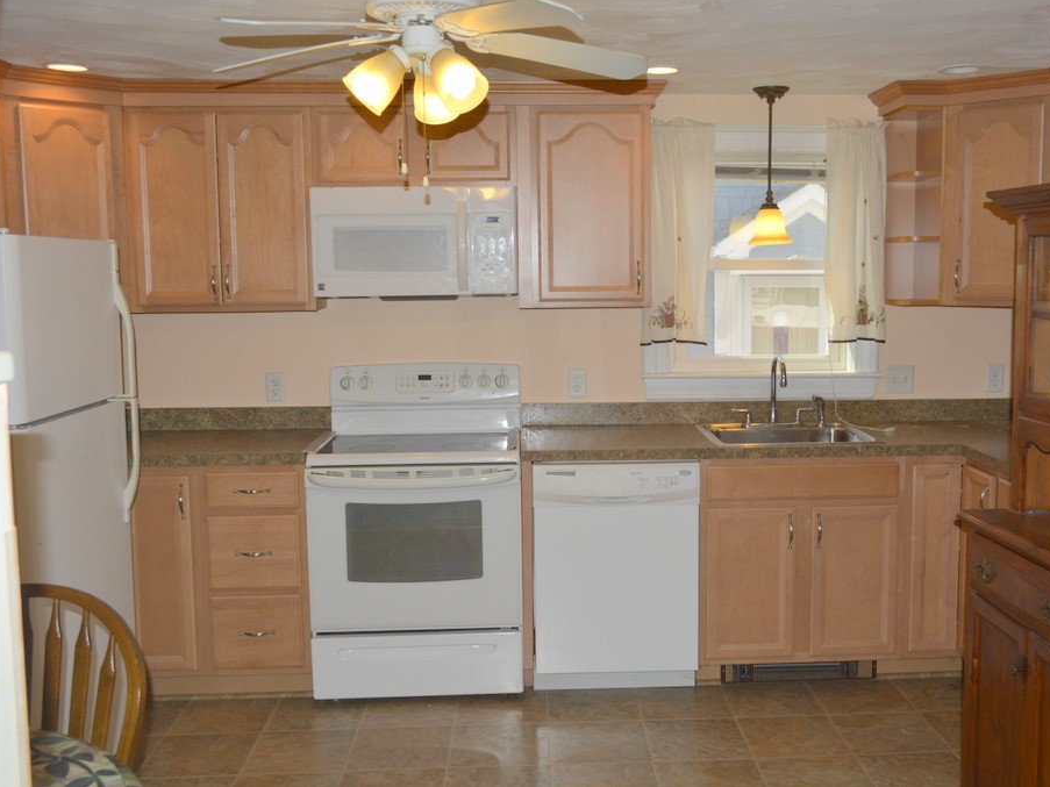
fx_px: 1092
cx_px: 591
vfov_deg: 39.6
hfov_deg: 51.2
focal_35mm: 36
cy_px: 391
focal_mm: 22
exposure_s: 1/125
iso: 200
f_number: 5.6
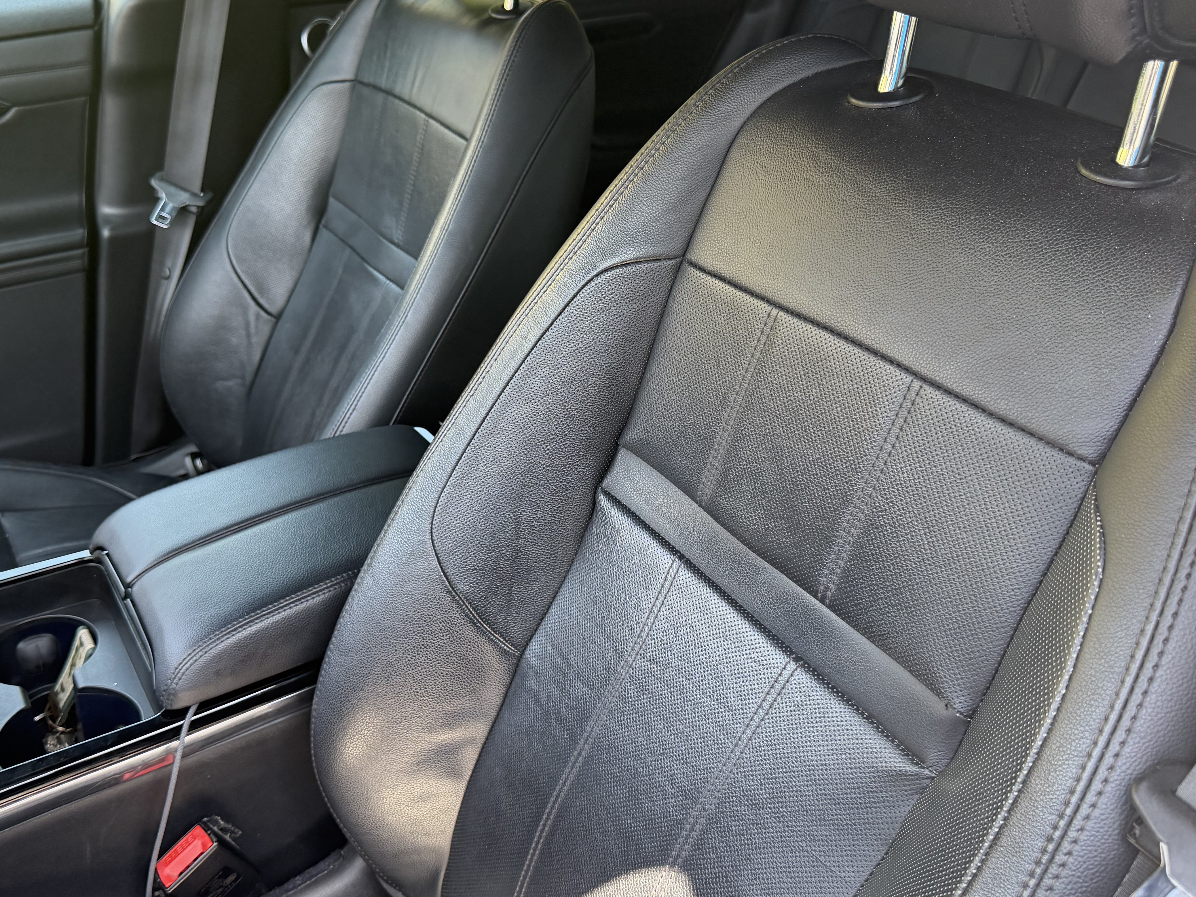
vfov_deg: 42.9
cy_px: 432
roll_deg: +0.0
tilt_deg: -32.8
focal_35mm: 33
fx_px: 1140
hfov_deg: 55.3
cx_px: 561
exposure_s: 1/165
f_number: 1.78
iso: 200
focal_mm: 6.76
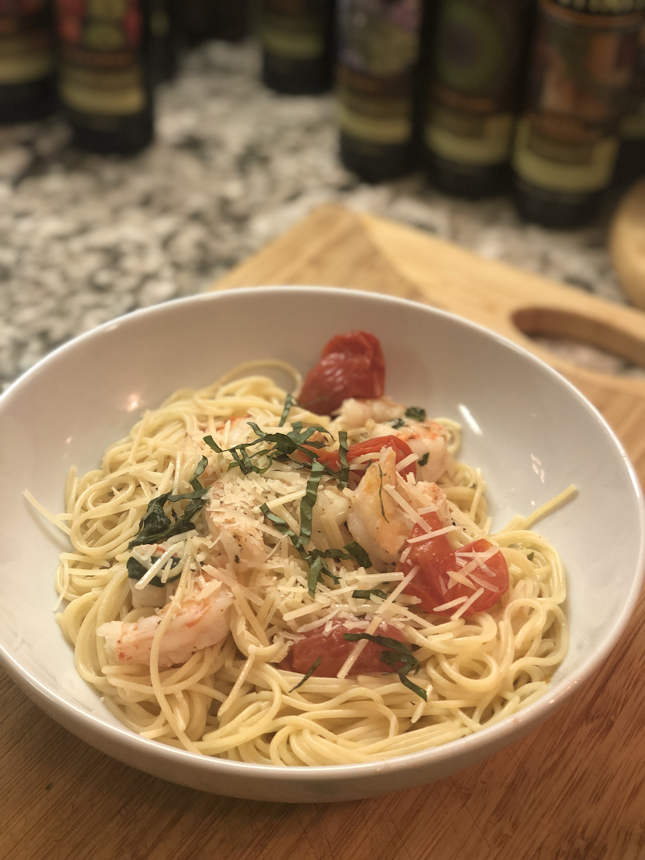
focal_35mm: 52
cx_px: 322
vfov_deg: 36.8
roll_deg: -4.0
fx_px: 1292
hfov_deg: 28.0
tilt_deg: -39.5
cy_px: 430
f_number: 2.4
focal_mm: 6
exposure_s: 1/40
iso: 100
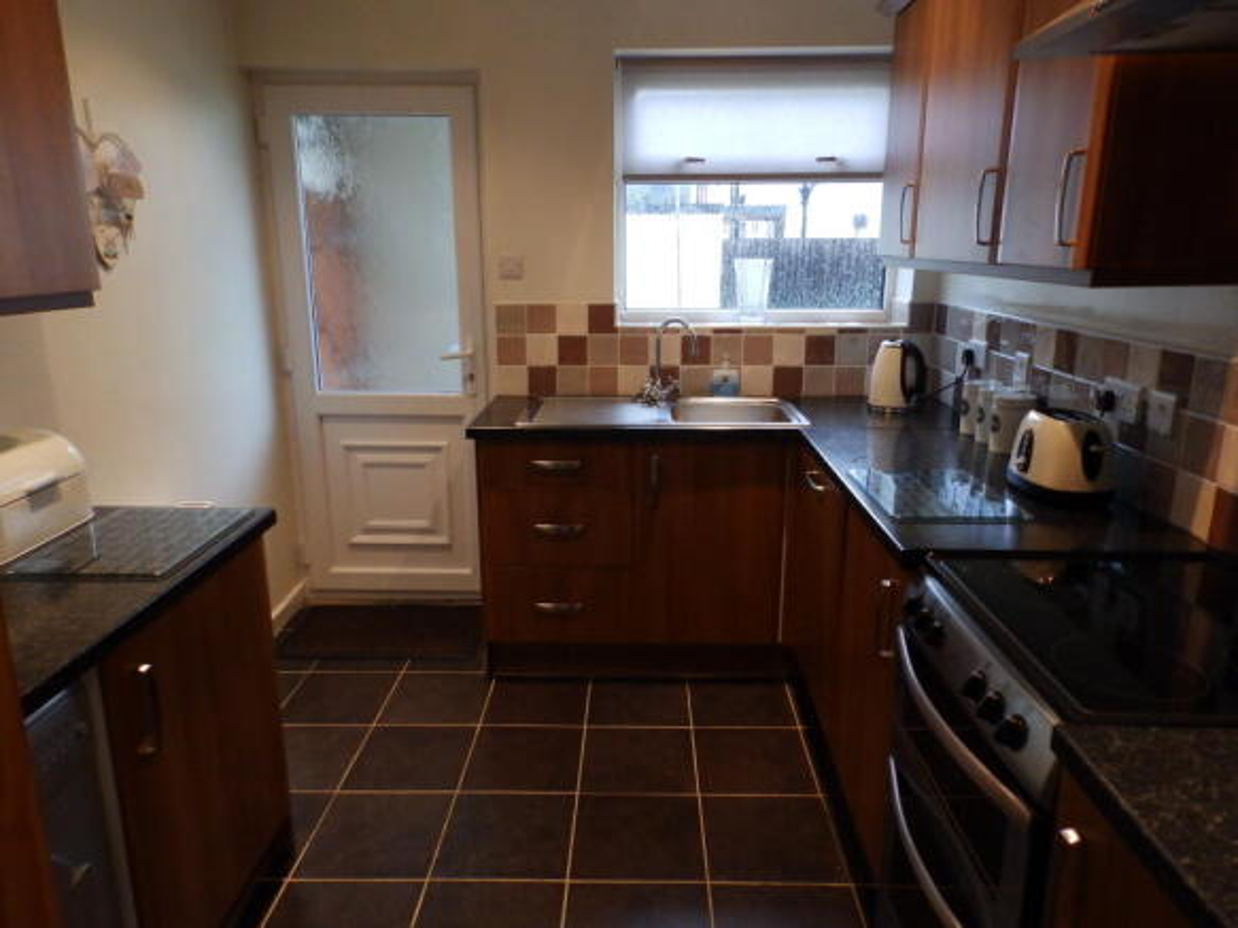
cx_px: 619
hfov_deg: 76.4
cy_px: 464
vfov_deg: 61.1
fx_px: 787
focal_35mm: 22
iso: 400
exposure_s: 1/30
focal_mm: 4
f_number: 3.4
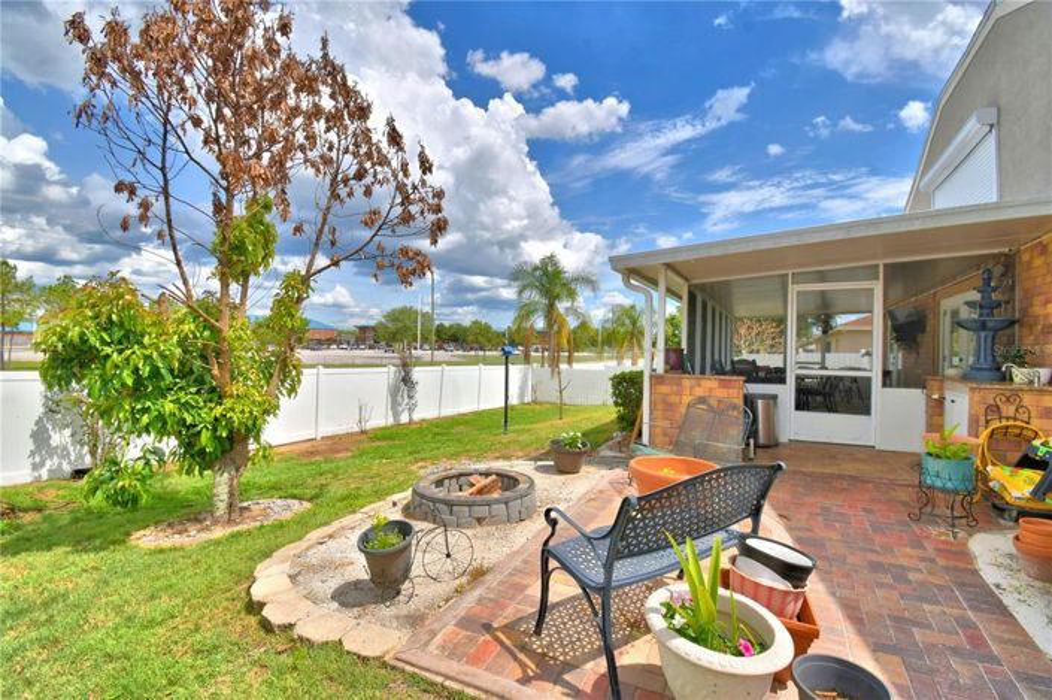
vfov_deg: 77.2
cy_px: 350
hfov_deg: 100.4
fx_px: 438
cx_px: 526
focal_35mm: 15
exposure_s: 1/250
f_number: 13
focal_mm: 10
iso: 100
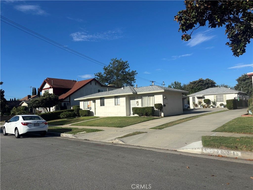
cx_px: 126
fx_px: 190
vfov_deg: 53.1
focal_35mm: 26
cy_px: 95
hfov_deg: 67.3
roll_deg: +1.5
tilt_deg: +2.0
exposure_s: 1/4630
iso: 50
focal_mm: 5.96
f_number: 1.6
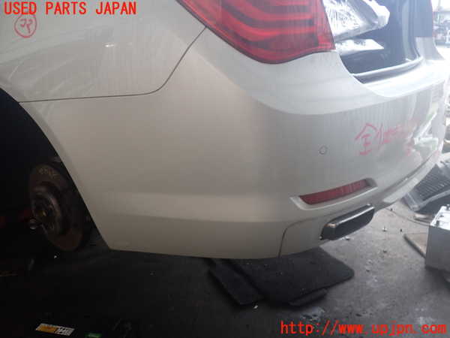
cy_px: 169
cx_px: 225
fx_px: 390
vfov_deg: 46.8
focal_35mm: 30
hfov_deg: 60.0
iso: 200
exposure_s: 1/50
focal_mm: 5.4
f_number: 2.3
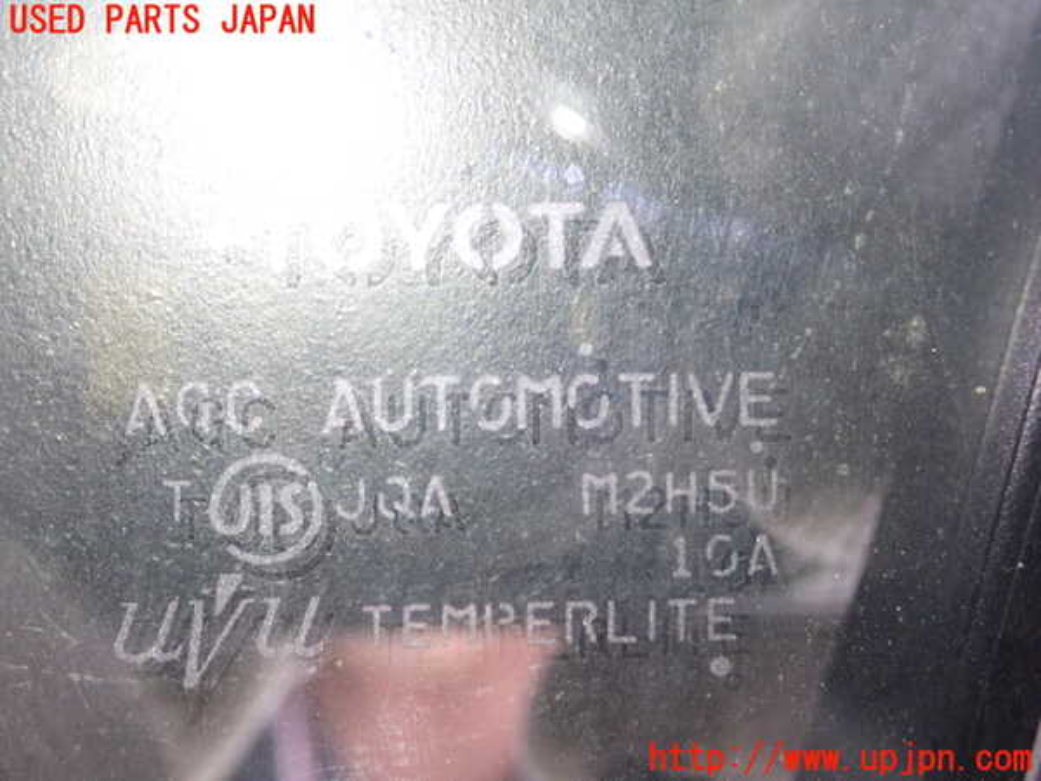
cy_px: 390
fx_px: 1474
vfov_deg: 29.7
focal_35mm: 49
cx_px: 520
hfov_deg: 38.9
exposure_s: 1/25
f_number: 3.2
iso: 800
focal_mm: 8.99
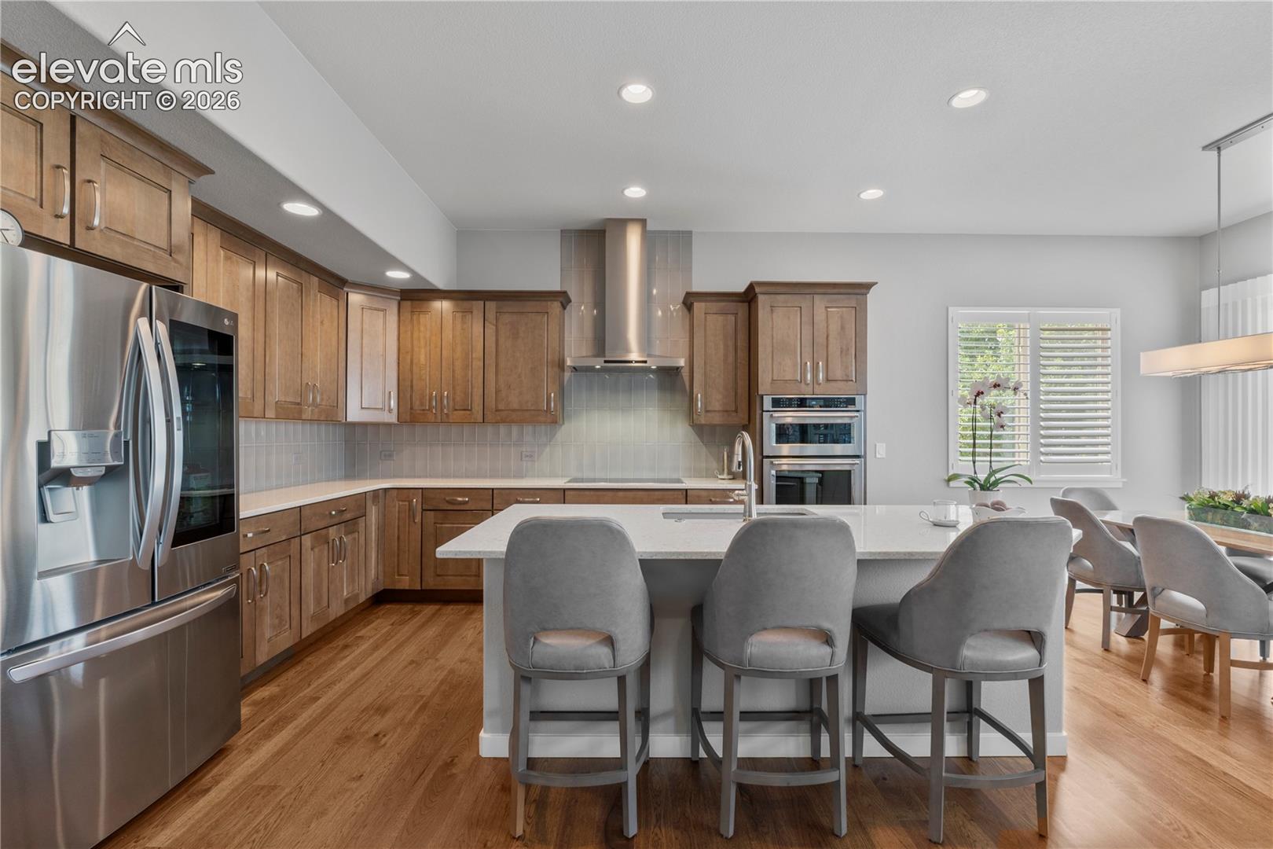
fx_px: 557
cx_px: 636
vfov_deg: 74.6
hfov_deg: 97.6
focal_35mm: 16
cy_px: 424
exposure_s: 1/4
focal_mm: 10.5
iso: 160
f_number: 8
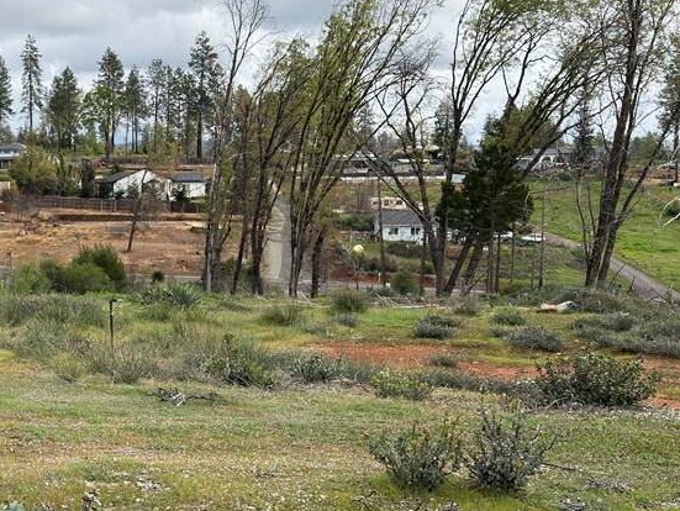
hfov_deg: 28.5
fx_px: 1278
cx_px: 54
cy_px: 320
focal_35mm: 65
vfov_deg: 22.6
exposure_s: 1/3226
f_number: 1.78
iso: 64
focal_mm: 6.76
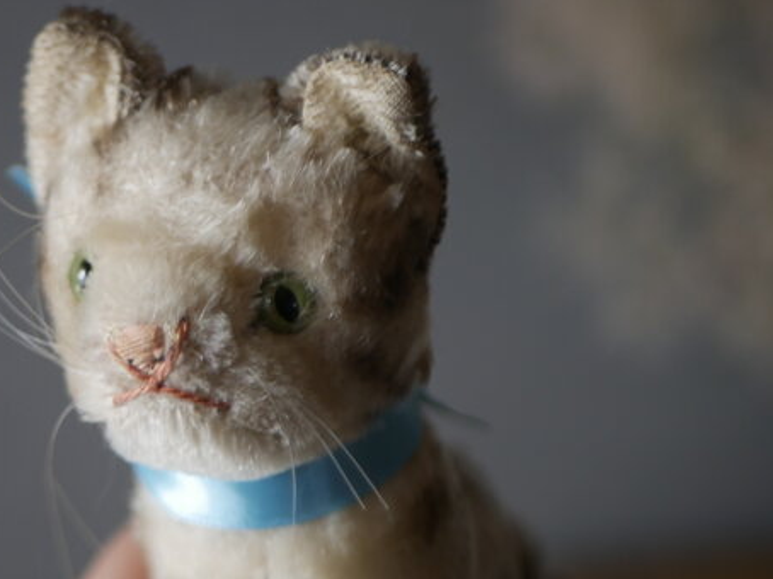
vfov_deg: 15.7
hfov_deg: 20.7
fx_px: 2098
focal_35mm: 94
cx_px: 185
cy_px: 375
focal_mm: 25
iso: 200
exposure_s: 1/80
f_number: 1.7
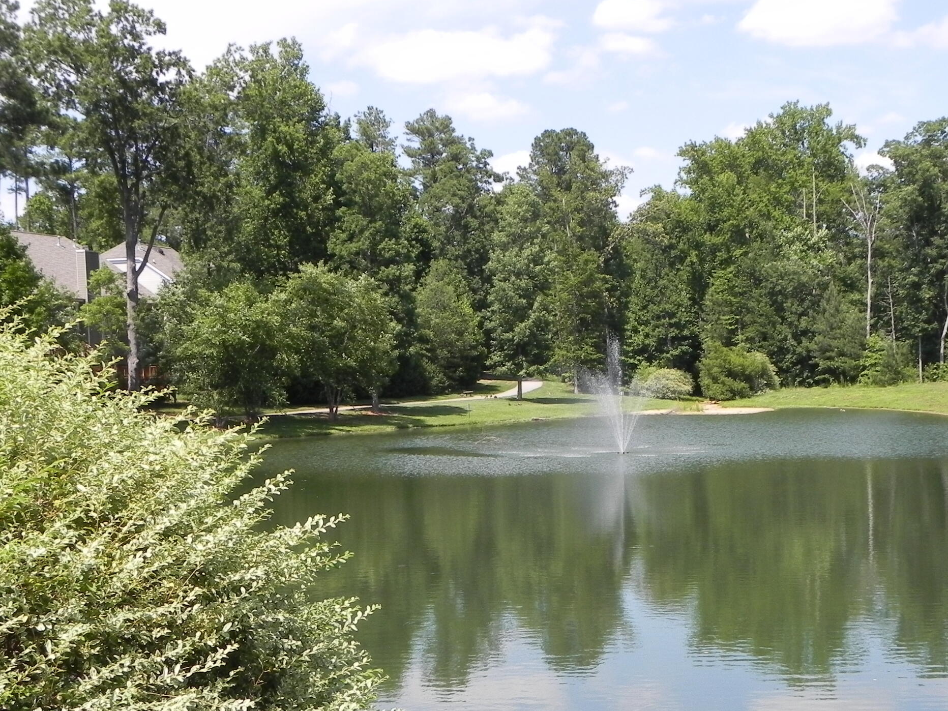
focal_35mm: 57
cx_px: 635
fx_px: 1561
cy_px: 489
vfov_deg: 25.5
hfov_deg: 33.5
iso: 160
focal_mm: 7.3
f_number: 6.3
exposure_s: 1/312
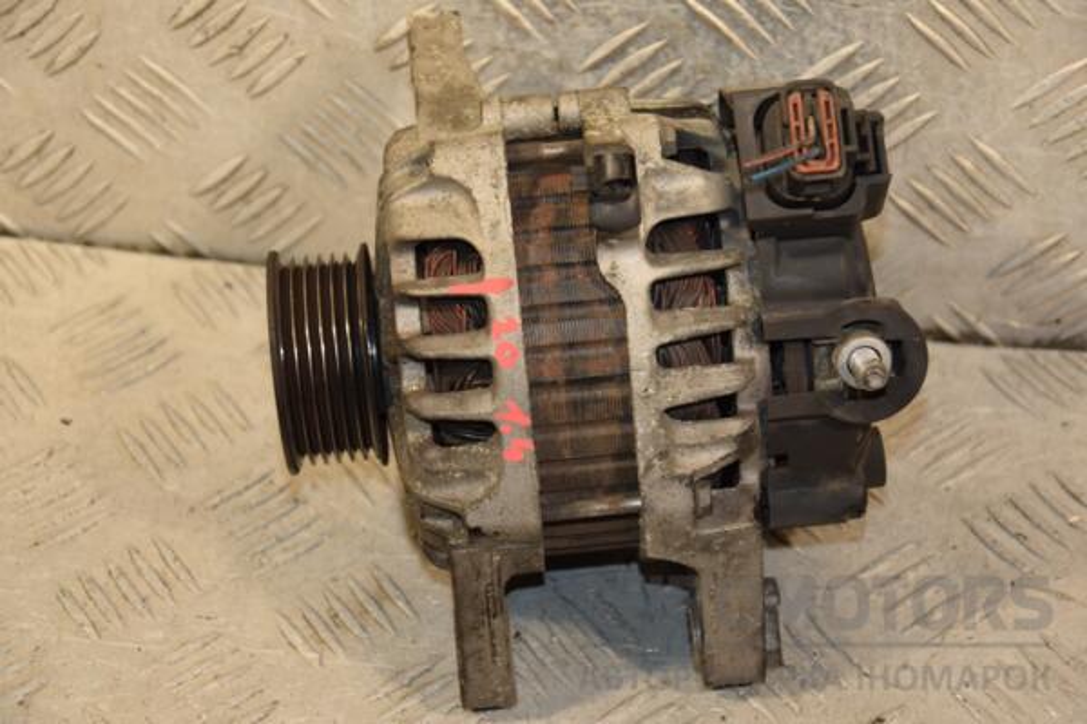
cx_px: 544
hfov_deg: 20.6
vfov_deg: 13.8
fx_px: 2989
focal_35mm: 99
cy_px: 362
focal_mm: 66
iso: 800
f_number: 5.3
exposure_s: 1/160
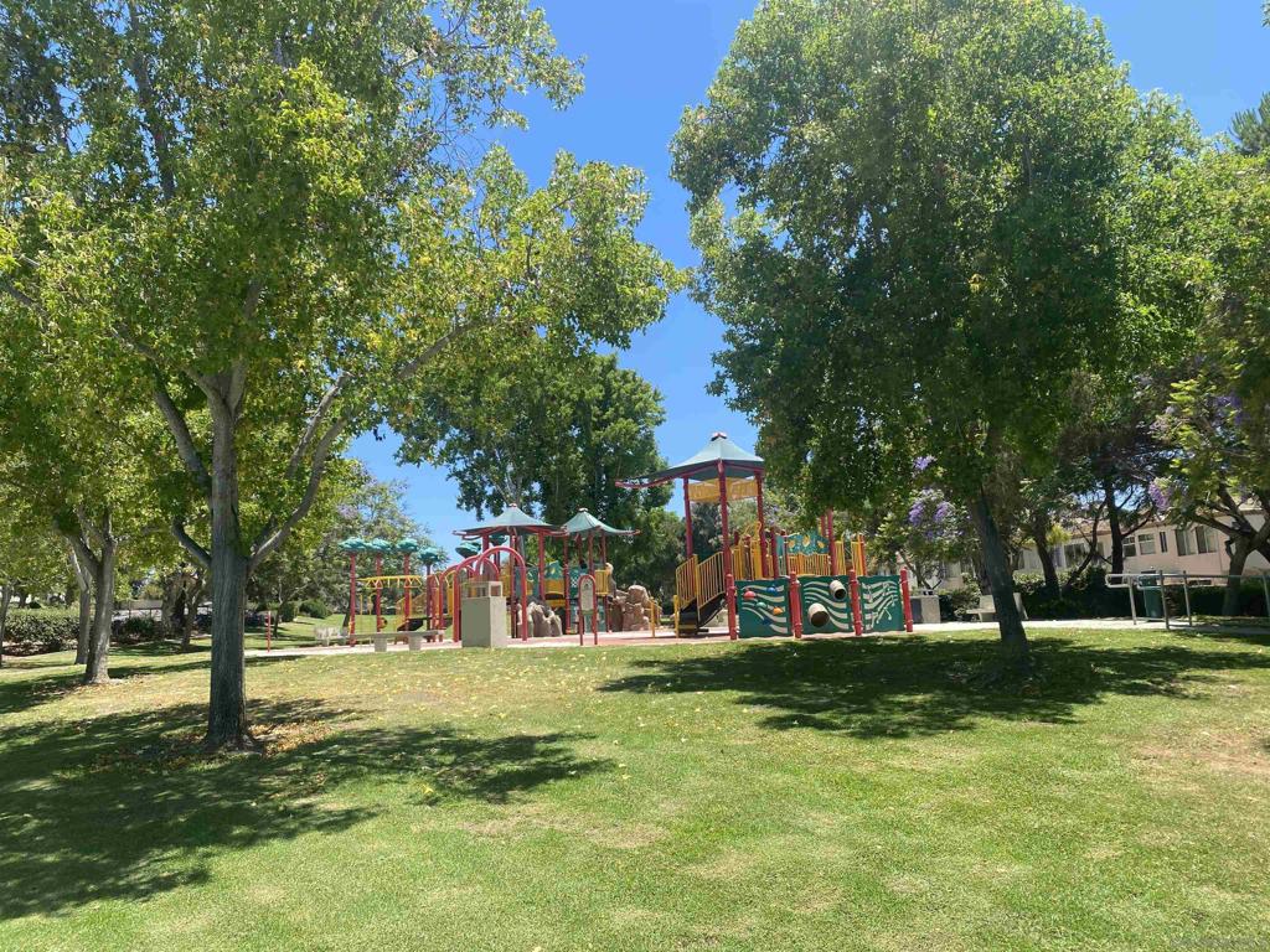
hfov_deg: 67.3
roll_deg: +2.5
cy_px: 476
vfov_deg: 53.1
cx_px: 635
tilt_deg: +9.8
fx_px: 954
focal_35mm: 26
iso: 32
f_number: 1.8
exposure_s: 1/1300
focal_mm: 4.25
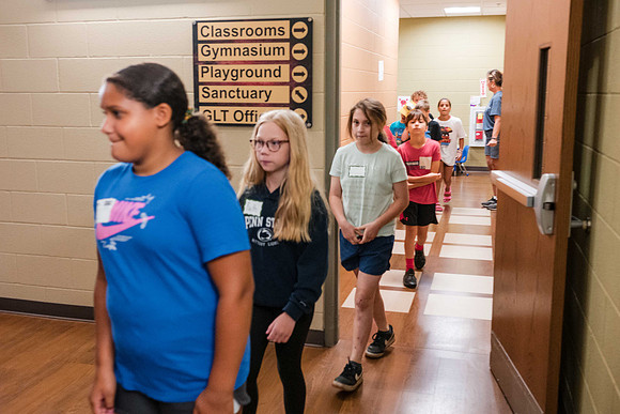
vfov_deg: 35.3
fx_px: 651
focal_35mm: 38
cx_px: 308
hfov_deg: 50.9
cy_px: 201
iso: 6400
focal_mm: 35
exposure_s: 1/80
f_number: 4.5
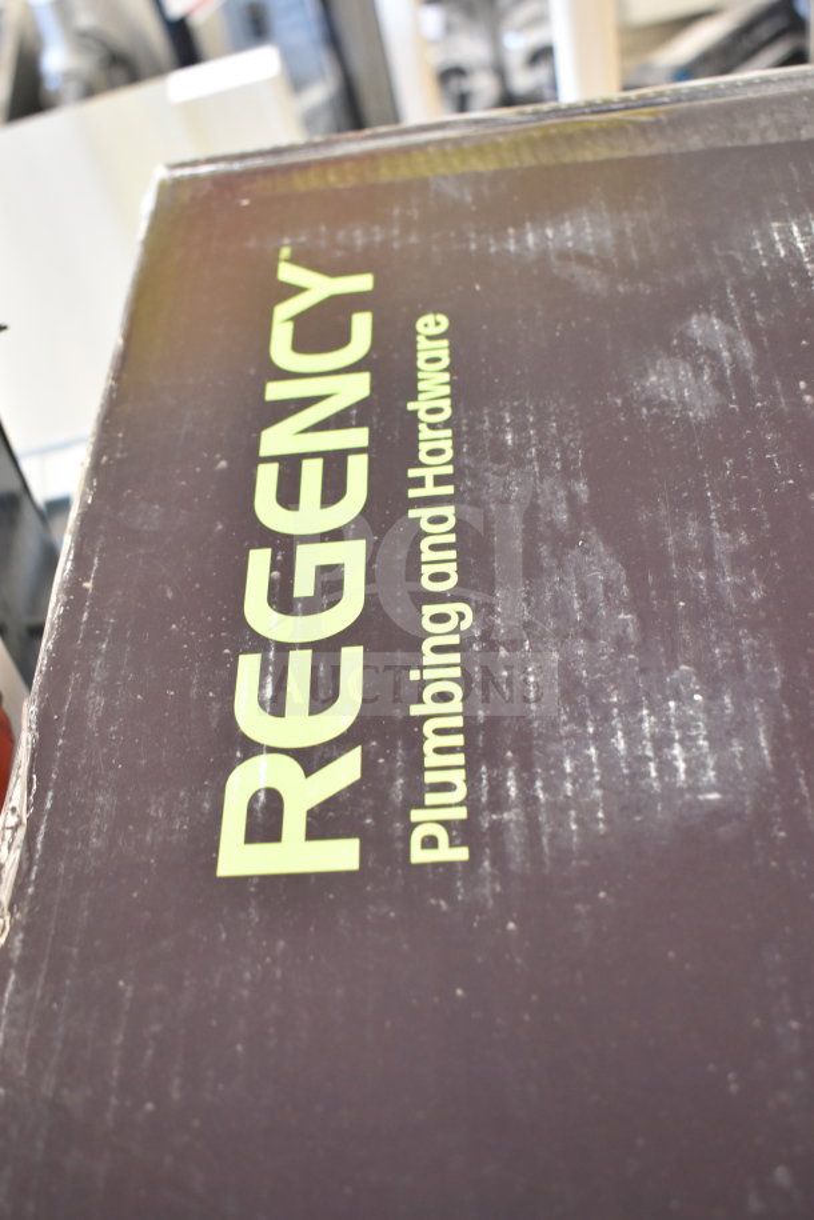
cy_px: 610
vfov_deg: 49.6
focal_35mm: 39
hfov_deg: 34.2
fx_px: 1323
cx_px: 407
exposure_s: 1/40
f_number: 4
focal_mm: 26
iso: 1000
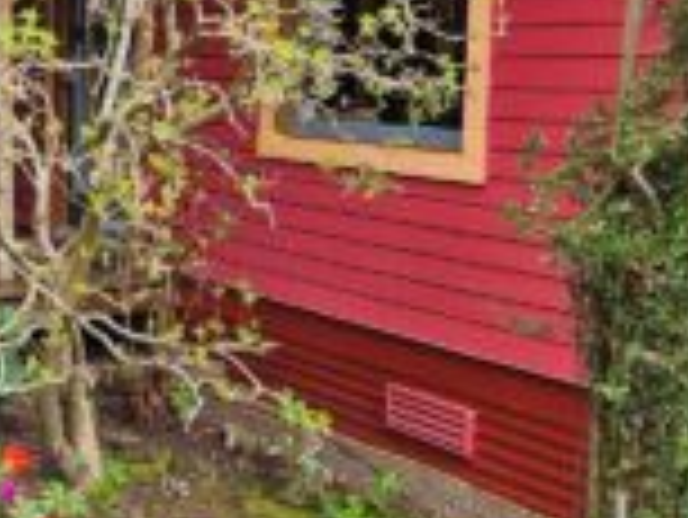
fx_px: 1193
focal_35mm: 60
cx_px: -94
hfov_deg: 28.7
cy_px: 176
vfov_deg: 24.3
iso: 25
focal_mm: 5.4
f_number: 1.8
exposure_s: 1/164
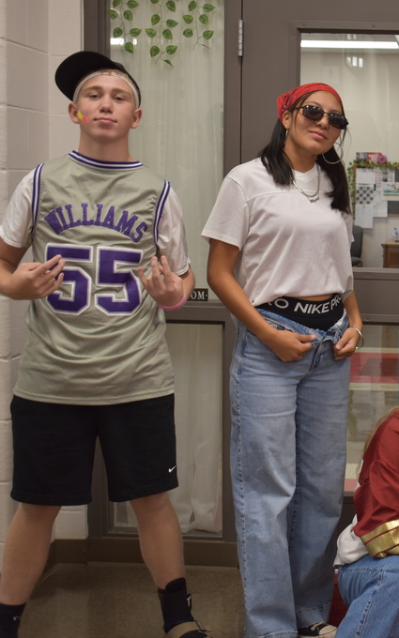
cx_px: 428
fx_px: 1162
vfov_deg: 30.7
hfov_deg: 18.8
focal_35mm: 67
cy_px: 319
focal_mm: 29
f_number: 4.2
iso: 400
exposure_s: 1/30
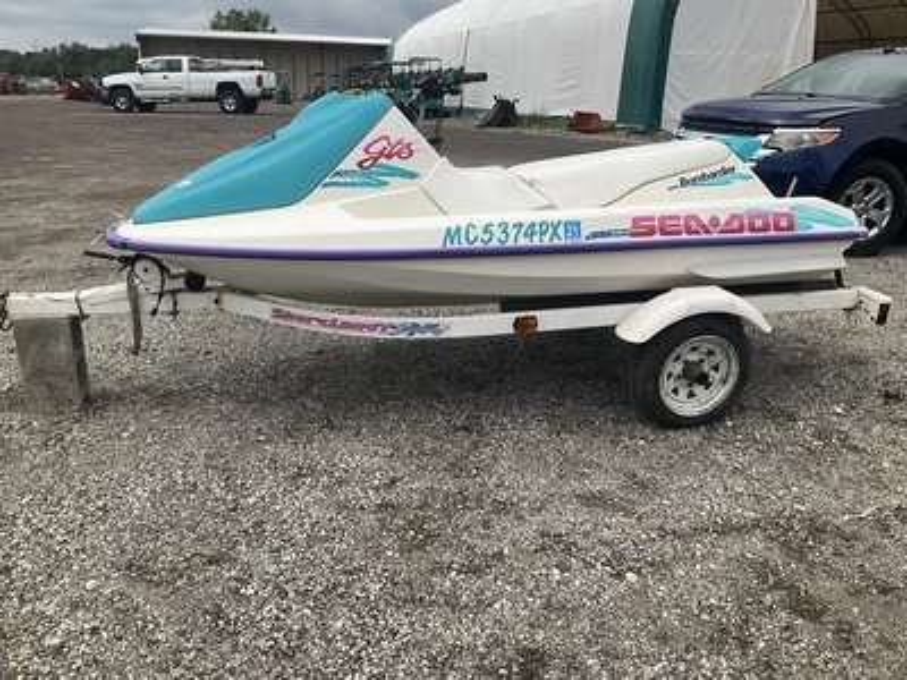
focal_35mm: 29
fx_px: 760
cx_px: 454
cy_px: 340
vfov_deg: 48.2
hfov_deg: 61.7
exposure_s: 1/2667
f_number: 1.8
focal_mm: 3
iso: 25
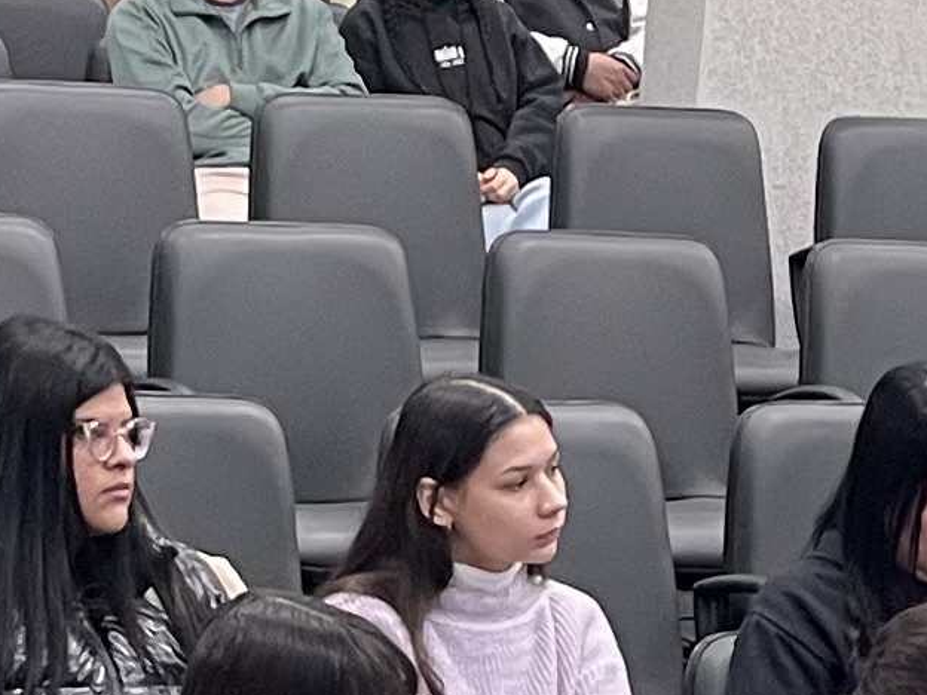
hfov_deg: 11.7
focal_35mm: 168
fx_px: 4499
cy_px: 977
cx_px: 741
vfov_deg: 8.7
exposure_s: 1/60
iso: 200
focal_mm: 4.2
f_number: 1.6
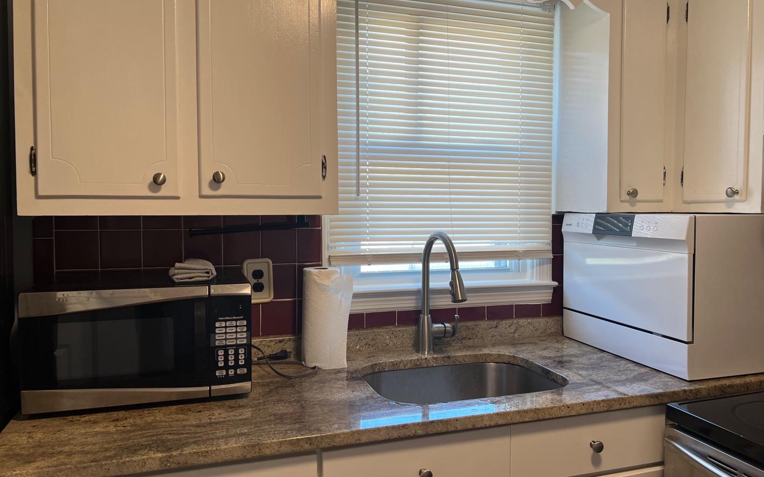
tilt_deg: -2.5
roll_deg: -0.8
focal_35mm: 28
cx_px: 388
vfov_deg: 44.6
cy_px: 235
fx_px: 583
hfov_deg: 66.5
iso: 80
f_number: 1.5
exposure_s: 1/120
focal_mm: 5.7
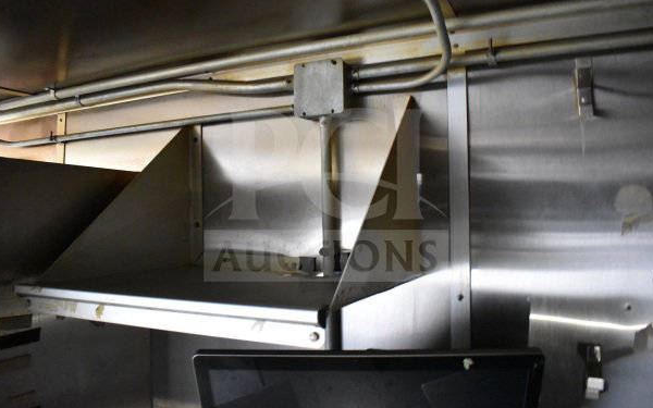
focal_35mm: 28
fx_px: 498
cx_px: 325
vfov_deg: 44.5
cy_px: 195
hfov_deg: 66.5
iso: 6400
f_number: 3.5
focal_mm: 18
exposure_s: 1/30
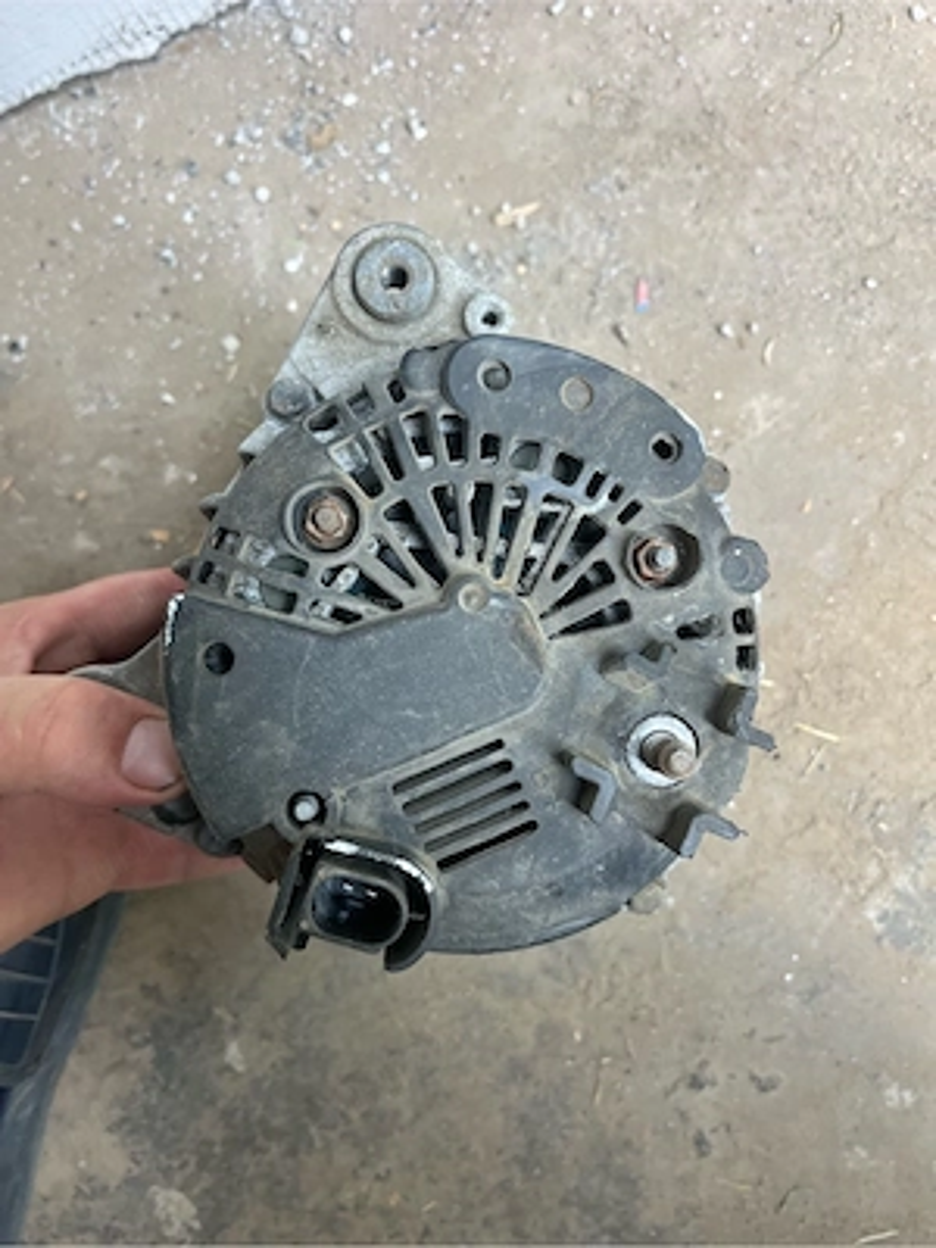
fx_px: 937
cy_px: 624
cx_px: 468
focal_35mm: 26
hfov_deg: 53.1
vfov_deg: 67.3
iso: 125
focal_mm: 5.1
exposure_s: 1/105
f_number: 1.6
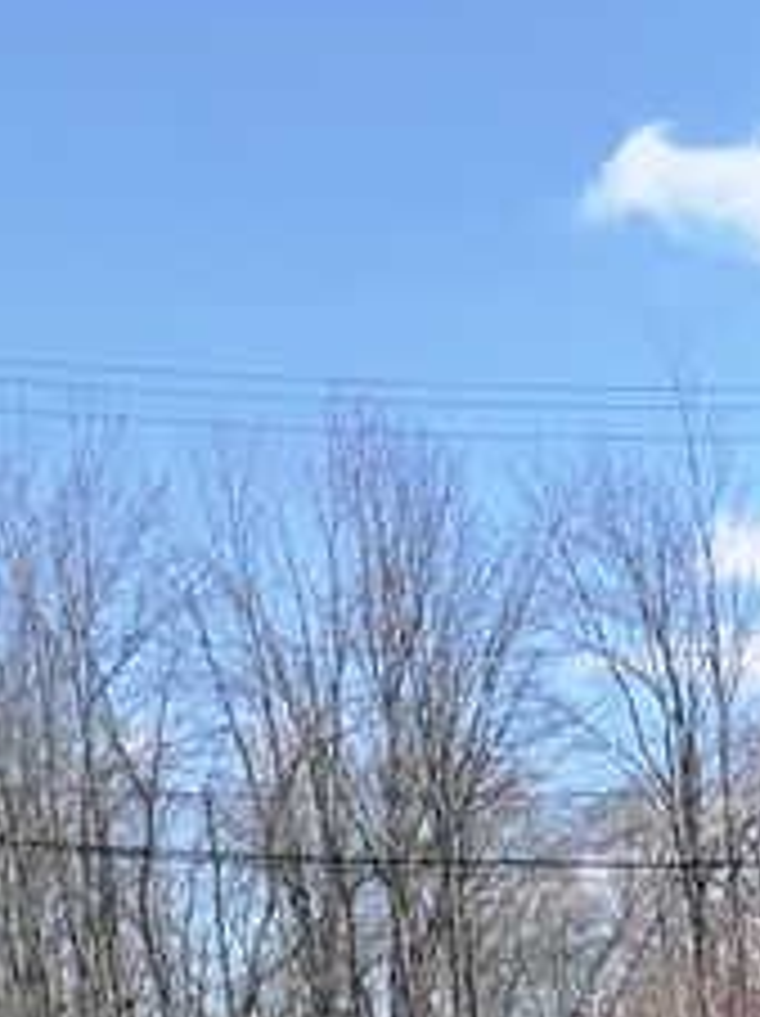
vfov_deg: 14.3
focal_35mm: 127
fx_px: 3725
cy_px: 1638
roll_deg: +2.7
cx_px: 1938
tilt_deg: -5.8
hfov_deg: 9.9
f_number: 1.8
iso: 20
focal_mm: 3.99
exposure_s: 1/1520
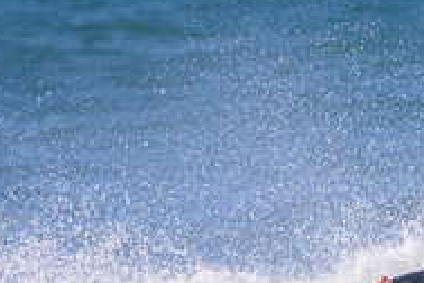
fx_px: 28924
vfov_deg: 0.6
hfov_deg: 0.8
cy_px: 403
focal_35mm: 2456
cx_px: 368
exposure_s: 1/2000
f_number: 11
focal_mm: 800
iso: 1600
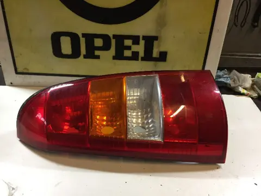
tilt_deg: -36.8
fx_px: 219
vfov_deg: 48.2
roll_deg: -1.1
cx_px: 130
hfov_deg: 61.7
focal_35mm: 29
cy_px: 98
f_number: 2.2
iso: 160
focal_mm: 4.15
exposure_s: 1/33
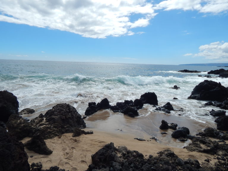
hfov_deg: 76.4
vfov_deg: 61.1
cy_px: 86
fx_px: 145
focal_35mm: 22
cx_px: 114
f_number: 6
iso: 125
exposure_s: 1/1000
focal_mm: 4
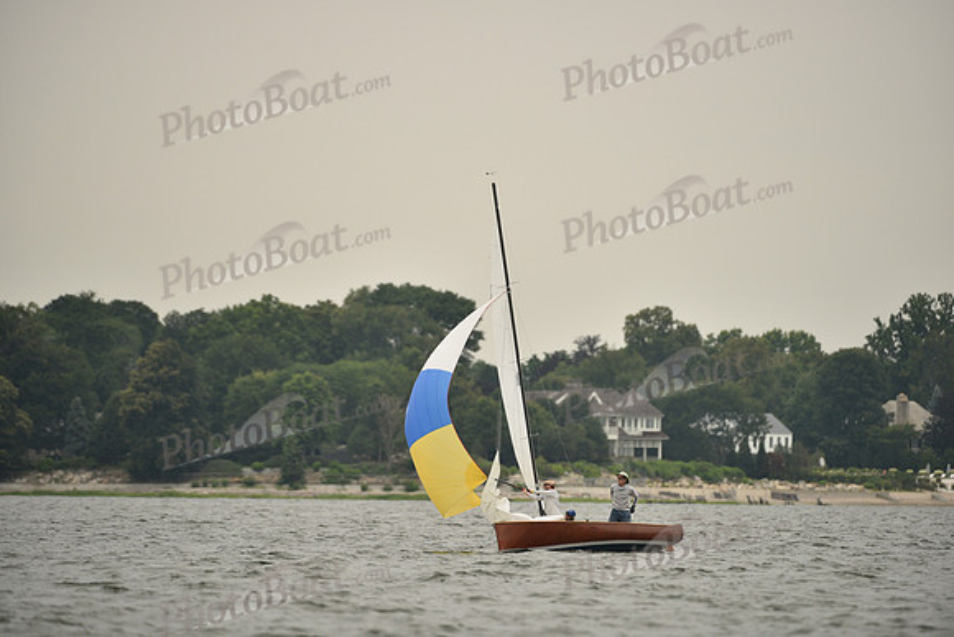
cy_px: 318
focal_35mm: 400
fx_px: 10602
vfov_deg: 3.4
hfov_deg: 5.2
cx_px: 477
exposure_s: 1/1250
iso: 320
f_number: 4.5
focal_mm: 400
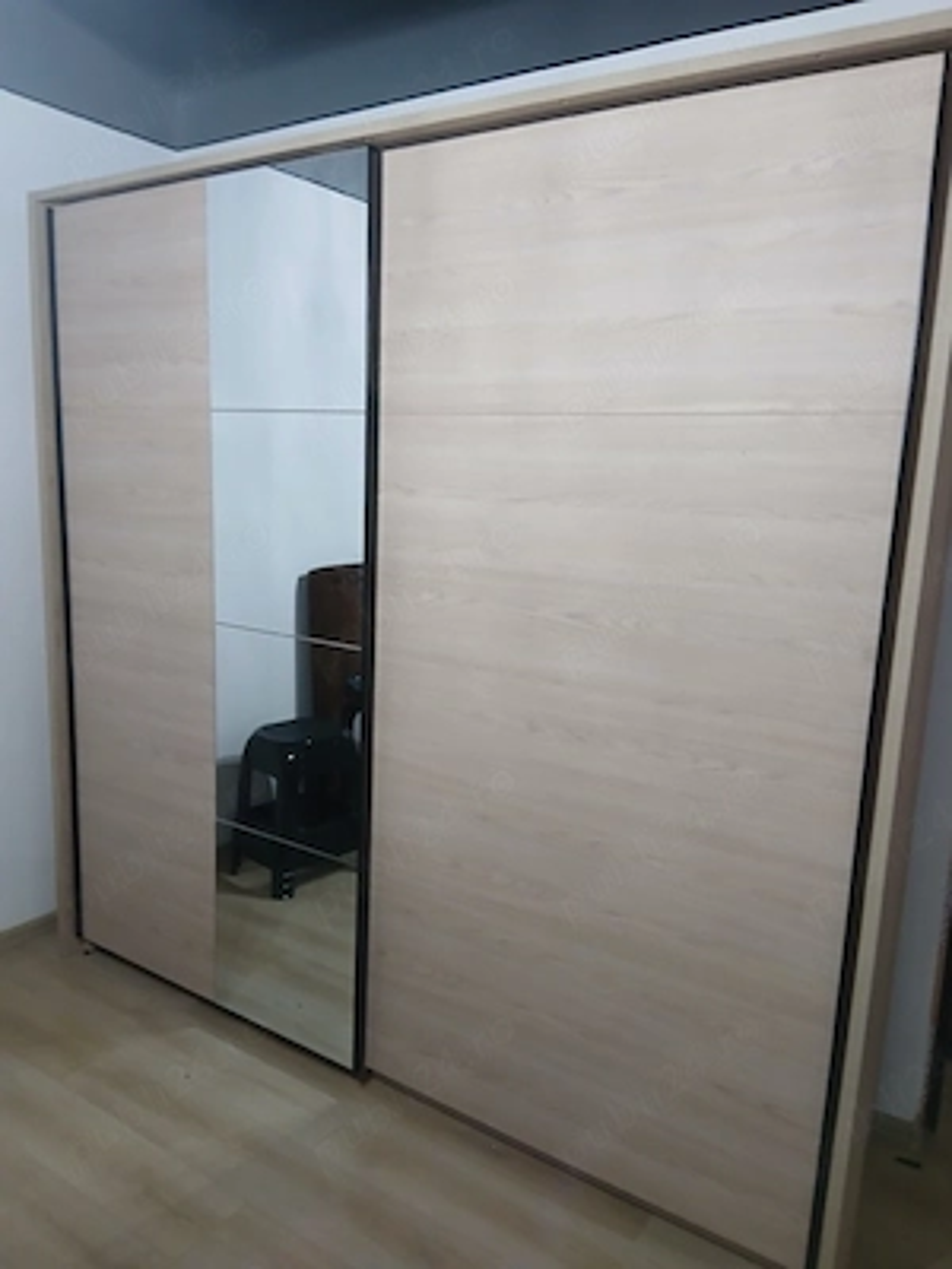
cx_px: 476
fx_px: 953
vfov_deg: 67.3
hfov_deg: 53.1
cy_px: 634
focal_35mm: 26
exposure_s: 1/25.1
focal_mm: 3.98
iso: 250
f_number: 1.8
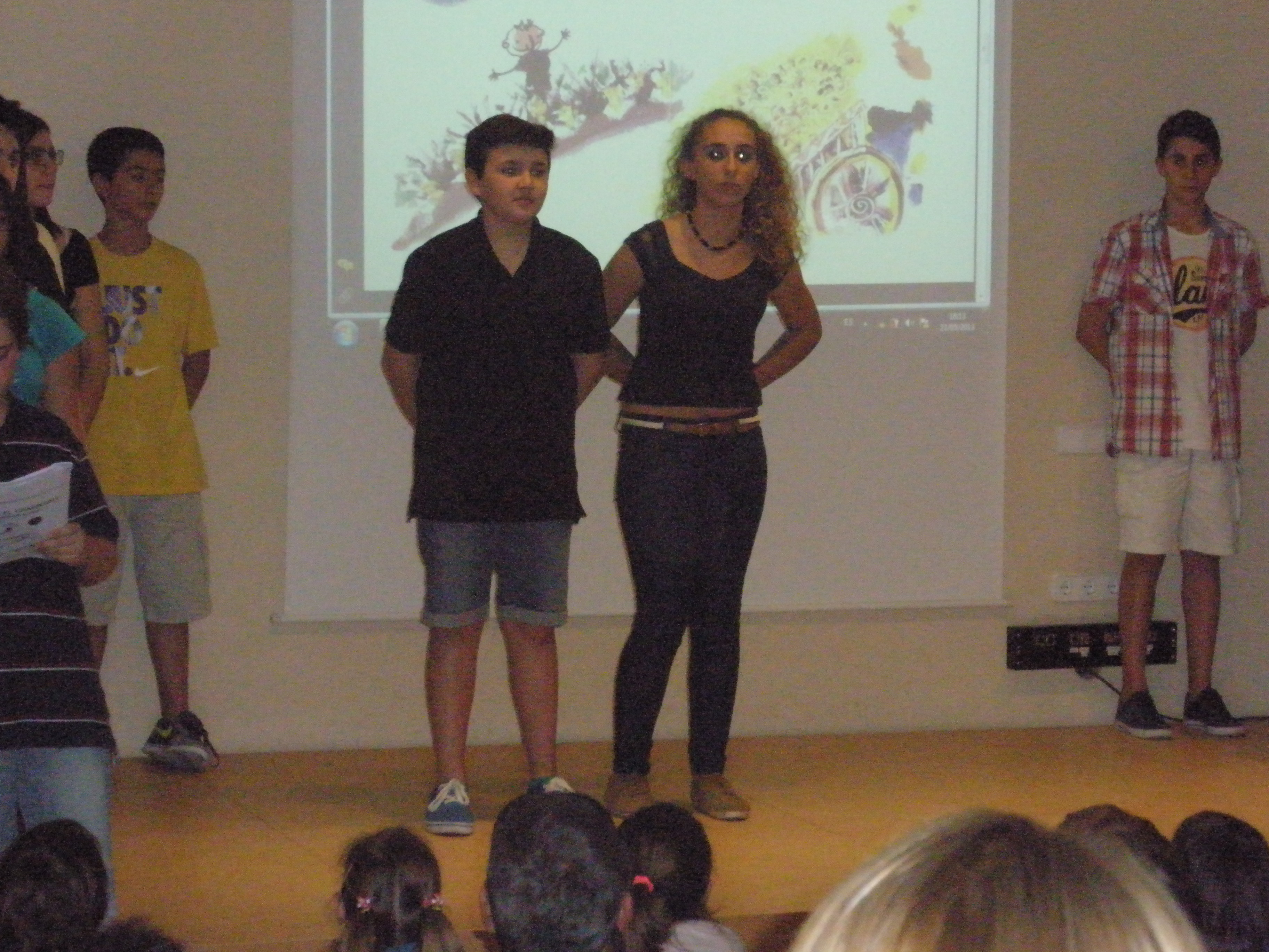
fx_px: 3666
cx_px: 634
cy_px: 476
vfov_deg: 14.8
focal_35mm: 100
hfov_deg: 19.6
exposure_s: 1/100
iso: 800
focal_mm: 17.7
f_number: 5.1
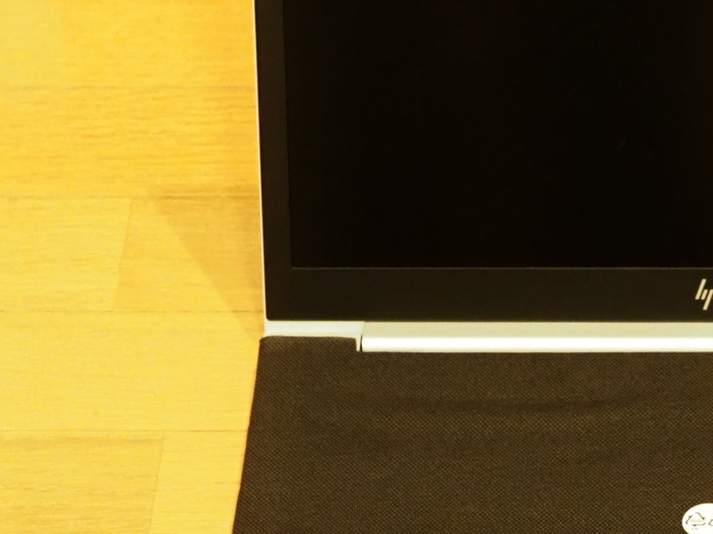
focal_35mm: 259
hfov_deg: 7.6
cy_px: 284
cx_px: 693
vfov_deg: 5.7
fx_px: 5333
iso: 6400
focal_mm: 60
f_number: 5.6
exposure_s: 1/20
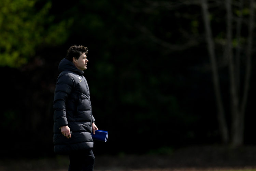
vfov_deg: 2.3
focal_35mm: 600
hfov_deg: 3.4
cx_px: 128
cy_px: 86
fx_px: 4266
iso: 640
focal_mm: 400
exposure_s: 1/13000
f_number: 2.8
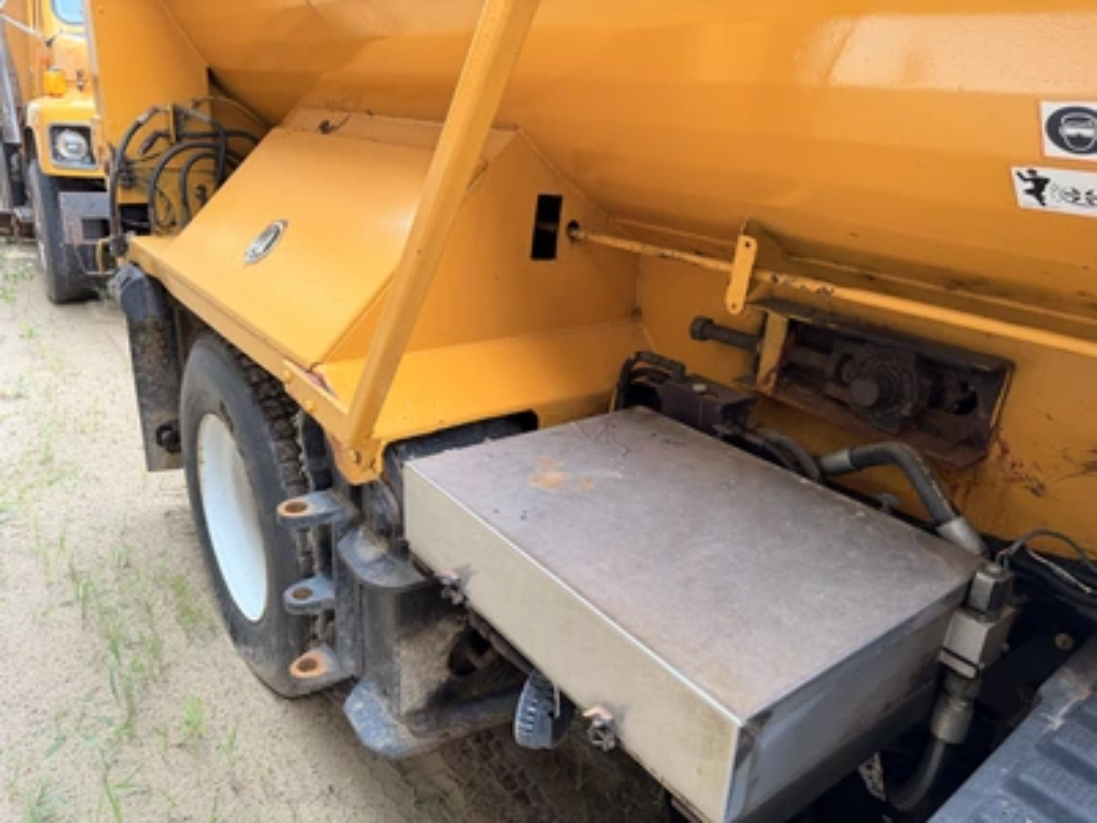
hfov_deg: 71.6
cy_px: 412
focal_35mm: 24
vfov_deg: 56.8
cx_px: 548
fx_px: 761
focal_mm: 6.76
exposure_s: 1/121
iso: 64
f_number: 1.78
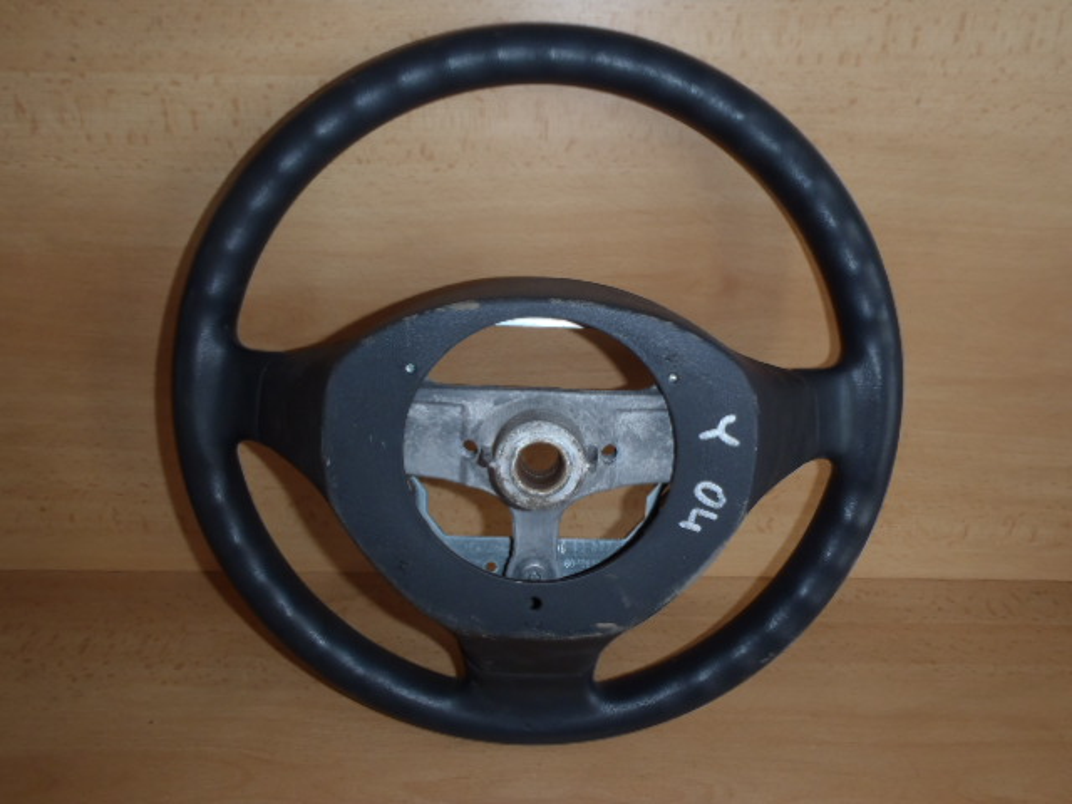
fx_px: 867
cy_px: 402
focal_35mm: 28
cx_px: 536
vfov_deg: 49.7
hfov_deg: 63.4
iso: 100
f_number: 3.9
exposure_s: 1/30
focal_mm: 5
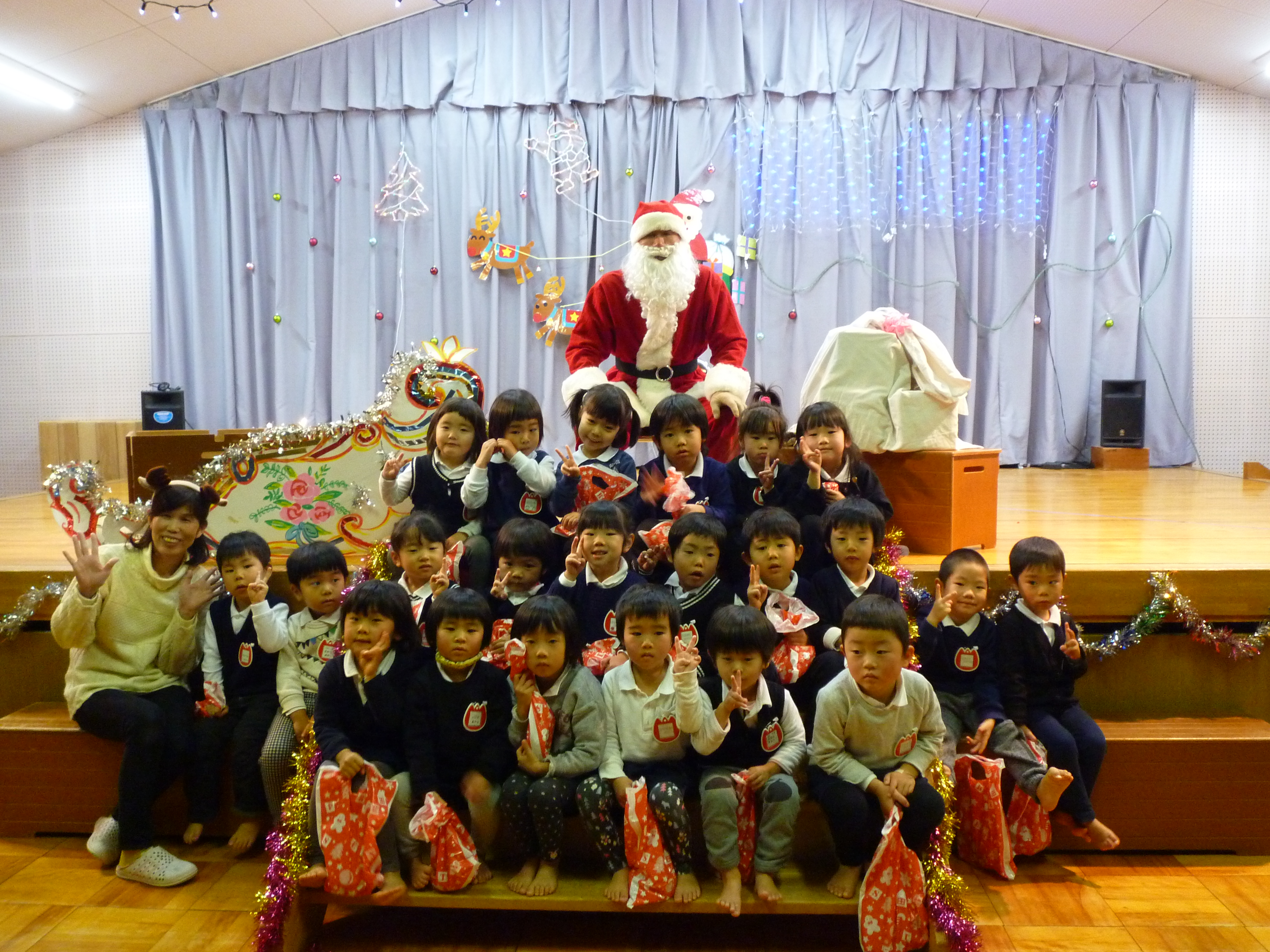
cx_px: 635
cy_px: 476
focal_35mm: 30
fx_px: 1101
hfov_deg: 60.0
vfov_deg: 46.8
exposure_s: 1/20
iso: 400
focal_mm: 5.3
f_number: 3.4
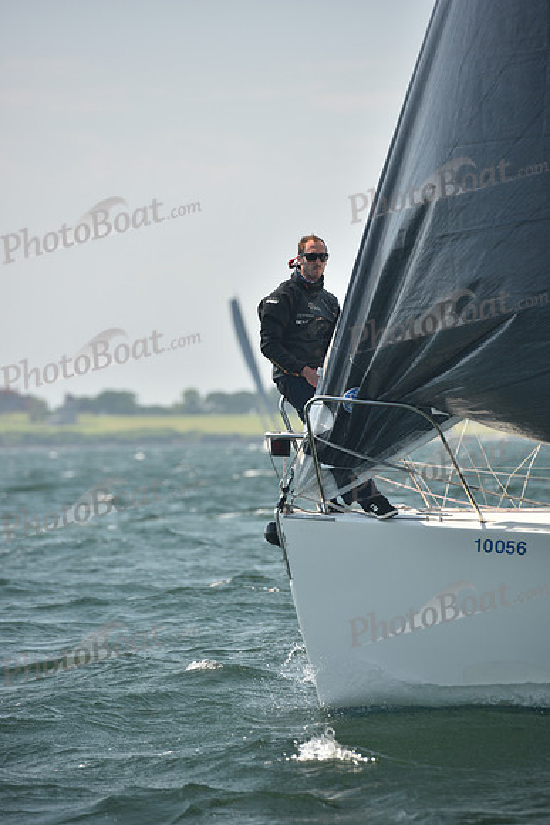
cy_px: 412
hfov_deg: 6.9
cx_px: 275
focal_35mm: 200
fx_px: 4580
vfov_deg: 10.3
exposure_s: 1/640
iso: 250
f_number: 4.5
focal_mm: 200
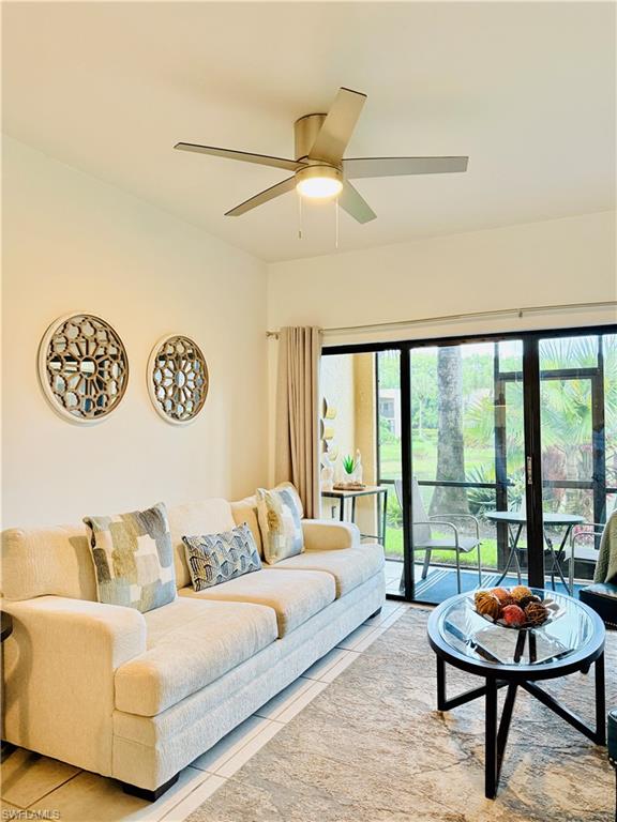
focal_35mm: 24
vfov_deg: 71.6
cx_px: 308
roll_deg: -0.2
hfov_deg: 56.8
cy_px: 411
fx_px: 570
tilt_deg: +2.0
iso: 200
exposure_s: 1/126
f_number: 1.78
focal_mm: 6.76
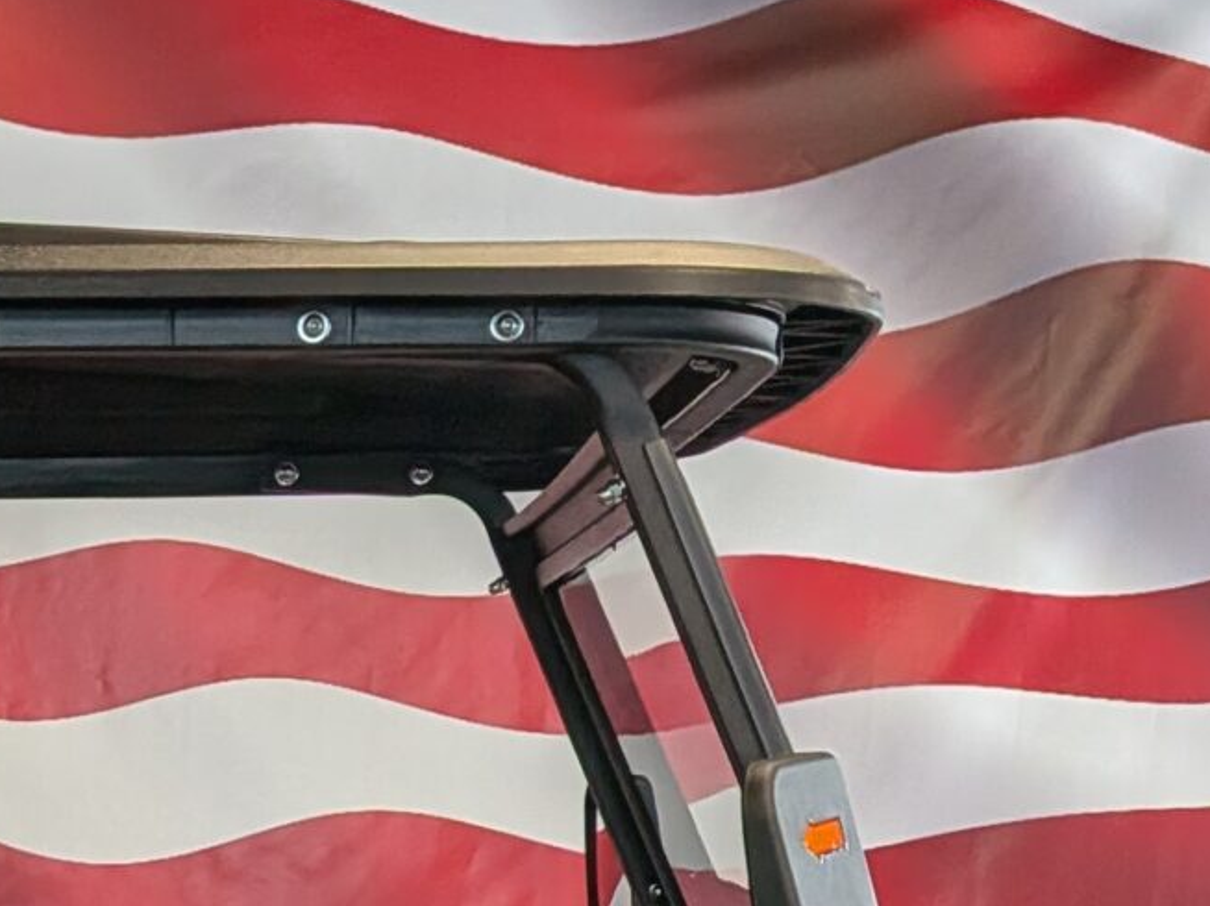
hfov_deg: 19.9
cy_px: 1618
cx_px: -142
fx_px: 3285
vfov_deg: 14.0
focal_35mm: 94
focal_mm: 4.53
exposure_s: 1/196
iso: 24
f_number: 1.7
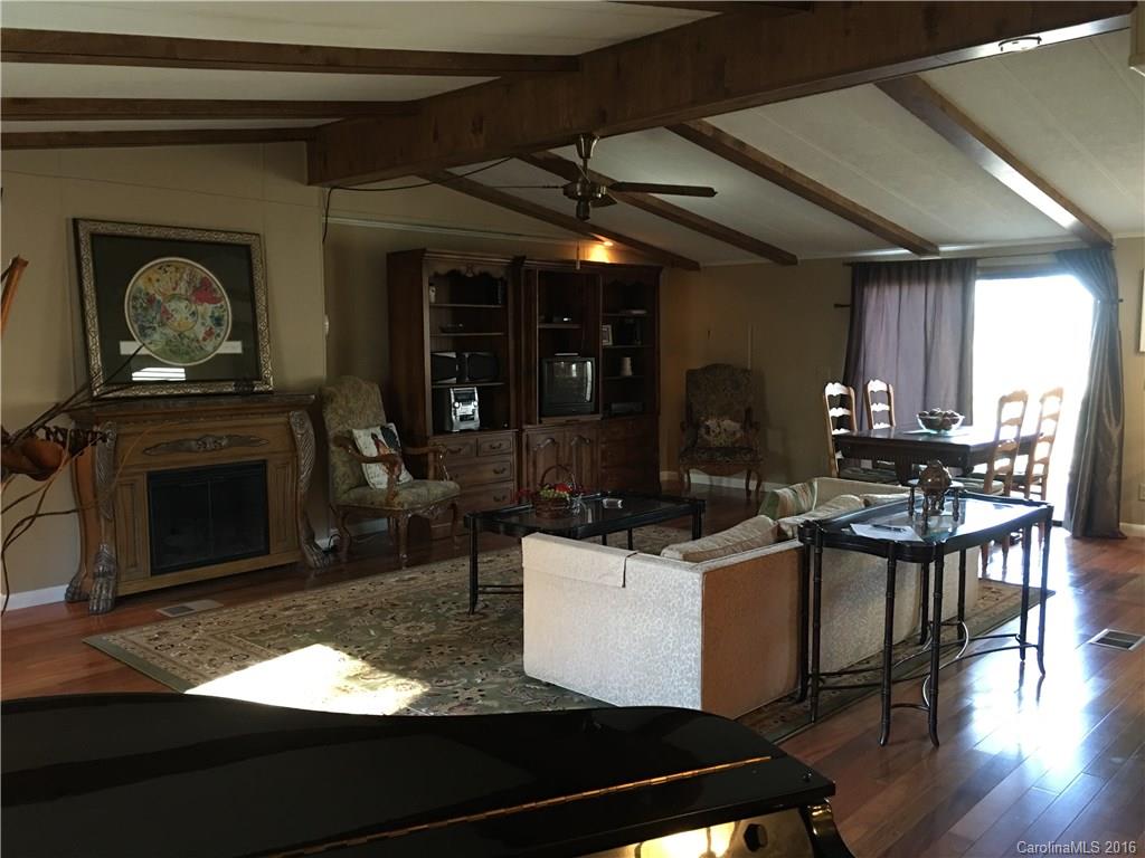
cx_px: 572
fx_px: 959
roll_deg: -0.1
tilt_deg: -4.5
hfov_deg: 61.7
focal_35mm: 29
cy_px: 429
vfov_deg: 48.2
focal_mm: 4.15
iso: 50
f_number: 2.2
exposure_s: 1/4
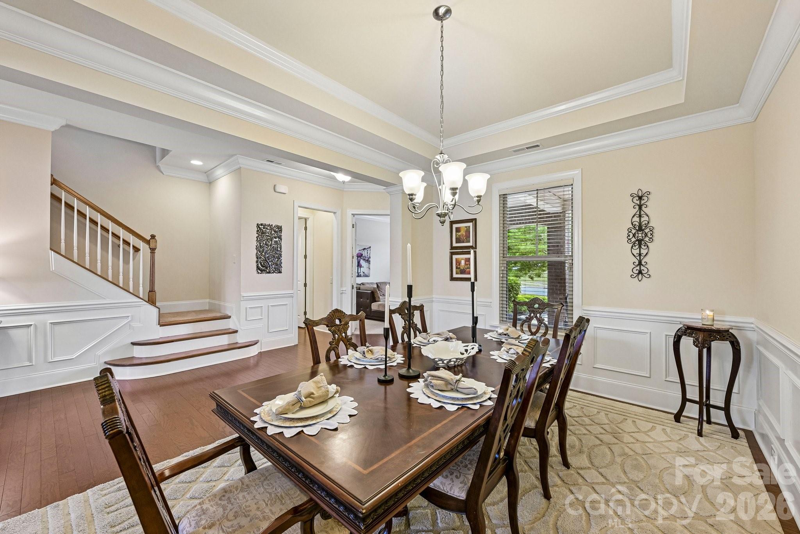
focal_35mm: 14
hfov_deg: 104.3
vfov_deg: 81.2
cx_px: 400
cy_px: 267
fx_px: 311
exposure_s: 1/13
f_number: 8
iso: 400
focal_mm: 14
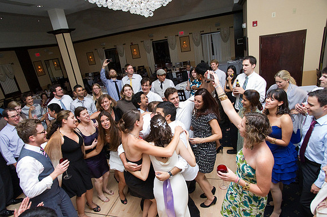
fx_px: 190
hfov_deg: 81.3
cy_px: 108
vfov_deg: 59.3
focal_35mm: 21
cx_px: 164
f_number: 6.3
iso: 2500
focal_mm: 14
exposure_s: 1/180
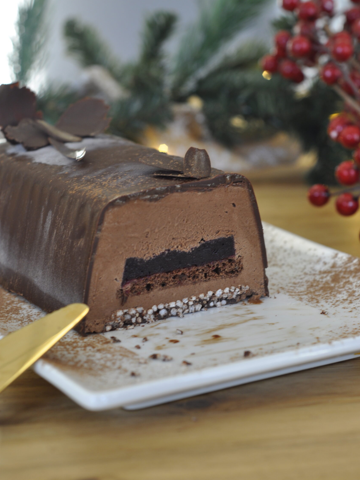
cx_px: 179
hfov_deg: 18.0
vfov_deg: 23.8
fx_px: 1137
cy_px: 254
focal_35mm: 82
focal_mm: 50
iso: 320
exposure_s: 1/80
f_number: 4.5
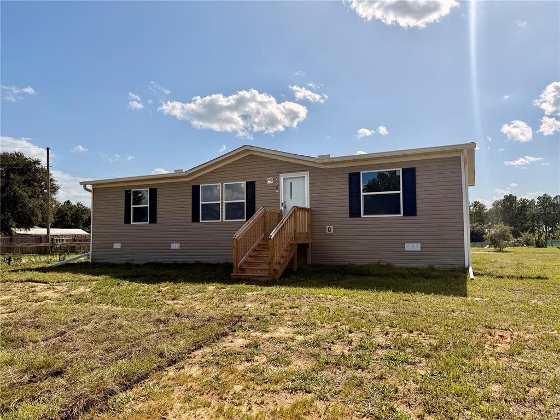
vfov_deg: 56.8
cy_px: 210
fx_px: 388
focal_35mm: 24
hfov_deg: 71.6
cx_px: 280
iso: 80
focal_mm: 6.76
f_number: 1.78
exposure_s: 1/9091
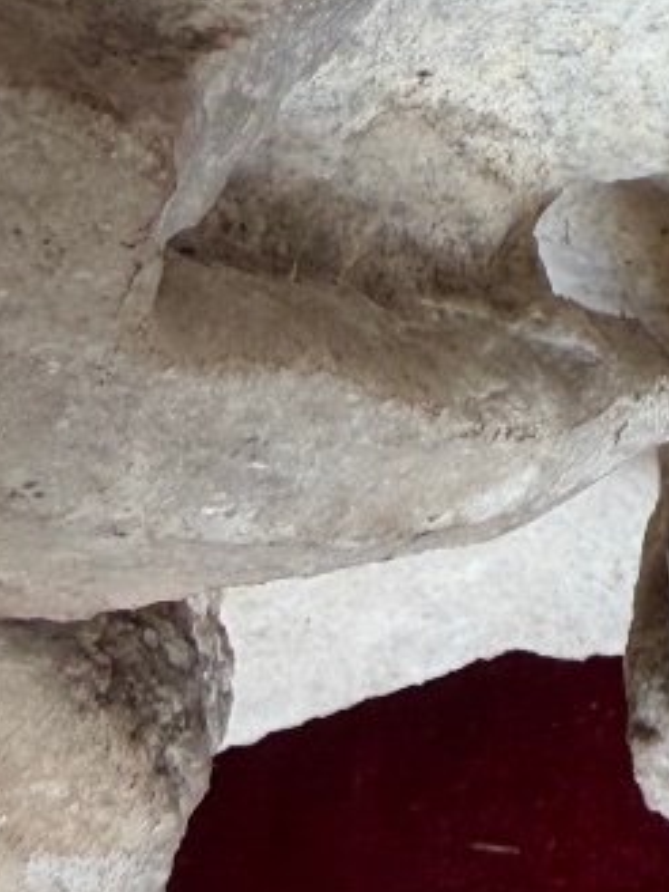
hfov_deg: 13.8
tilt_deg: -45.1
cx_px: 1210
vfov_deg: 18.5
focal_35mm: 95
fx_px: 2448
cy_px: -408
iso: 80
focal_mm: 2.22
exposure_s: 1/121
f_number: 2.2
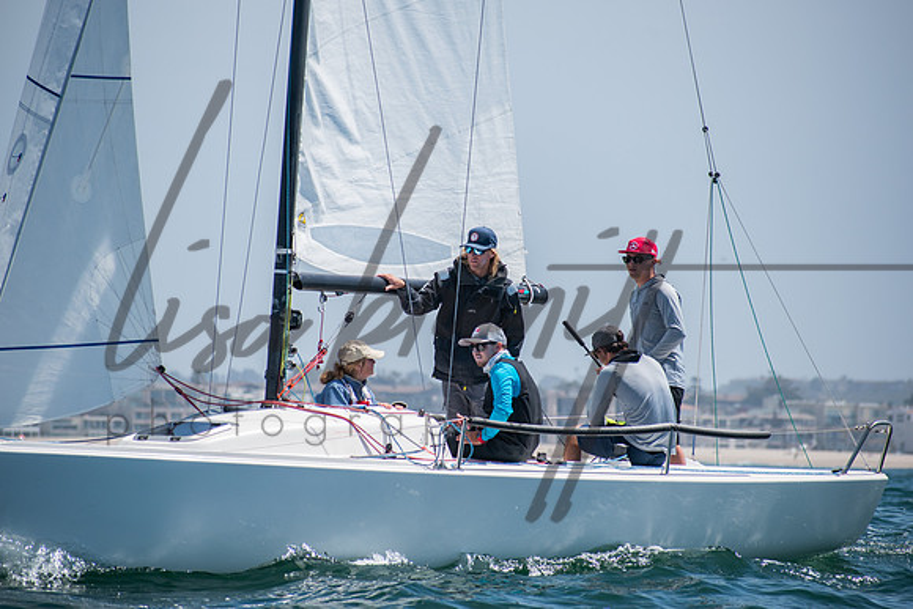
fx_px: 7229
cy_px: 304
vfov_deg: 4.8
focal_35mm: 285
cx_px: 456
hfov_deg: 7.2
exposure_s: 1/1000
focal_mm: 190
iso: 200
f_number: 6.3
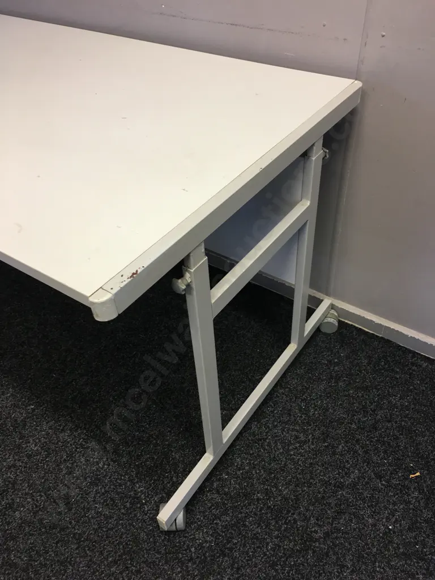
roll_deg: +3.6
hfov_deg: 48.2
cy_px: 290
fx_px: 486
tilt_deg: -41.9
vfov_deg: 61.7
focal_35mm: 29
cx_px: 218
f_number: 2.2
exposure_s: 1/17
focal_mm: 4.15
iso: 40
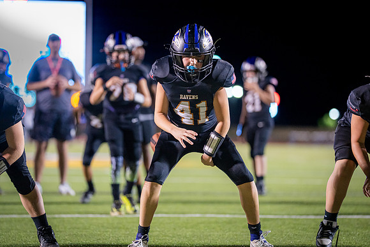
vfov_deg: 9.2
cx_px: 176
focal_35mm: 149
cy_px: 115
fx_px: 1531
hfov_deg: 13.8
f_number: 1.8
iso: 1600
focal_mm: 135
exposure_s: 1/1000
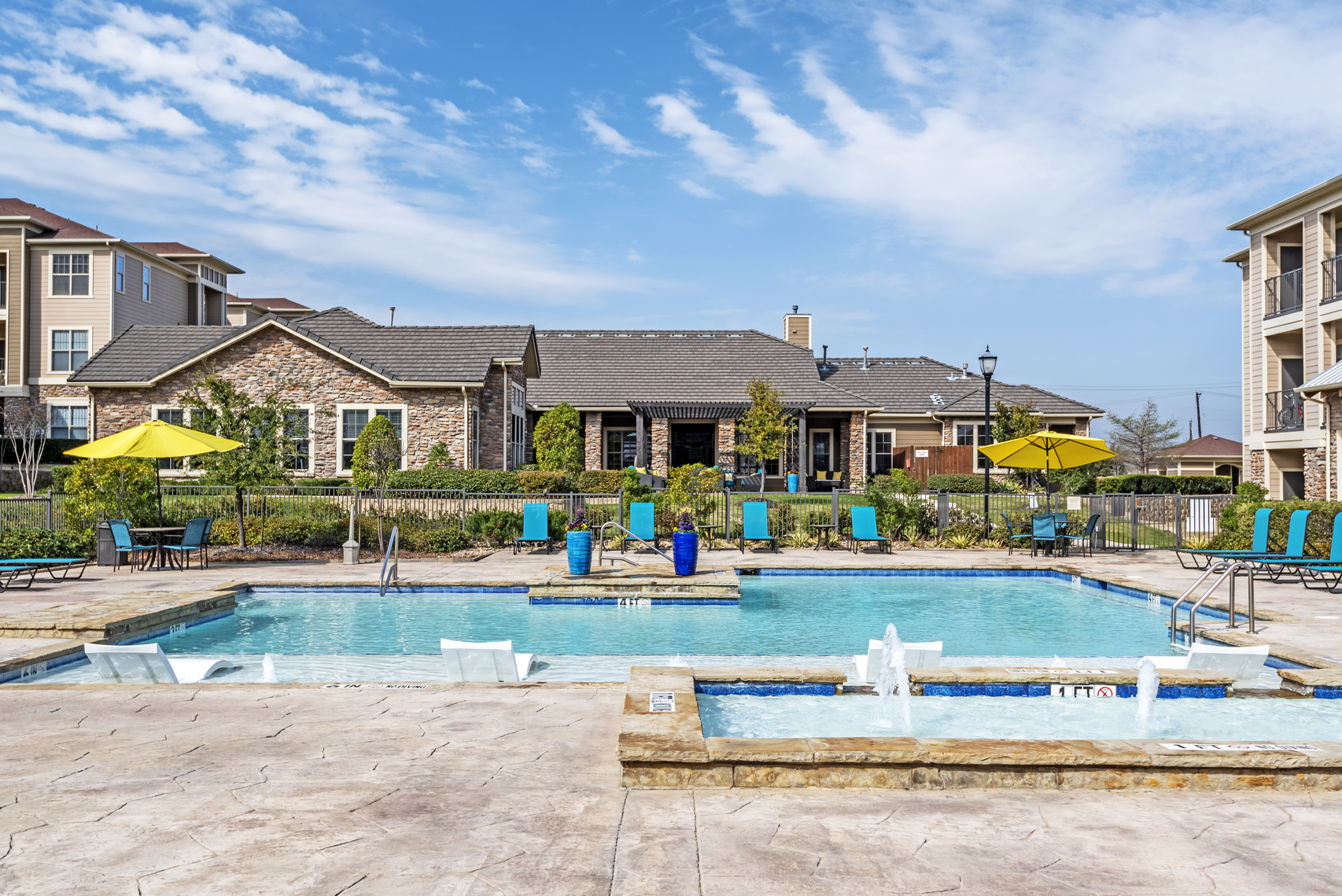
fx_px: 1305
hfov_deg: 54.4
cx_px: 671
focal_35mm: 35
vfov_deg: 37.9
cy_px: 448
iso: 200
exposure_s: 1/320
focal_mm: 35
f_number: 8
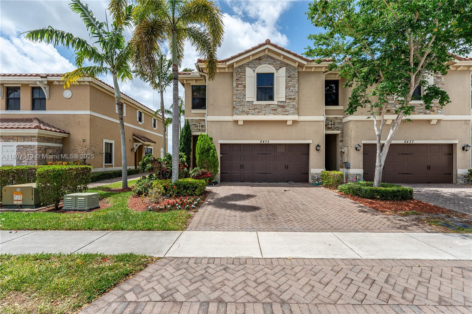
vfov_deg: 73.7
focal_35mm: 16
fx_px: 210
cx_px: 236
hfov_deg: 96.7
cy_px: 157
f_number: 8
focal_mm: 16
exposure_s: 1/640
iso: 200
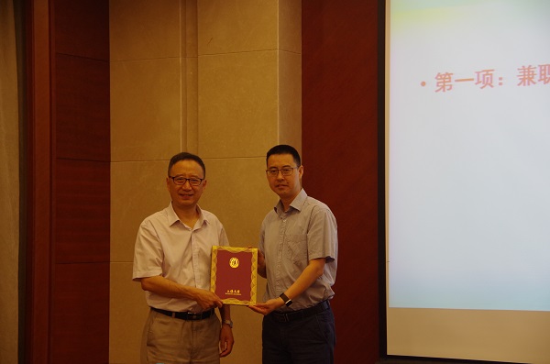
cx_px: 275
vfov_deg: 15.1
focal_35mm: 90
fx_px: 1372
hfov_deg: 22.7
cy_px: 182
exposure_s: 1/25
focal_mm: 60
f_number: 4.5
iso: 800
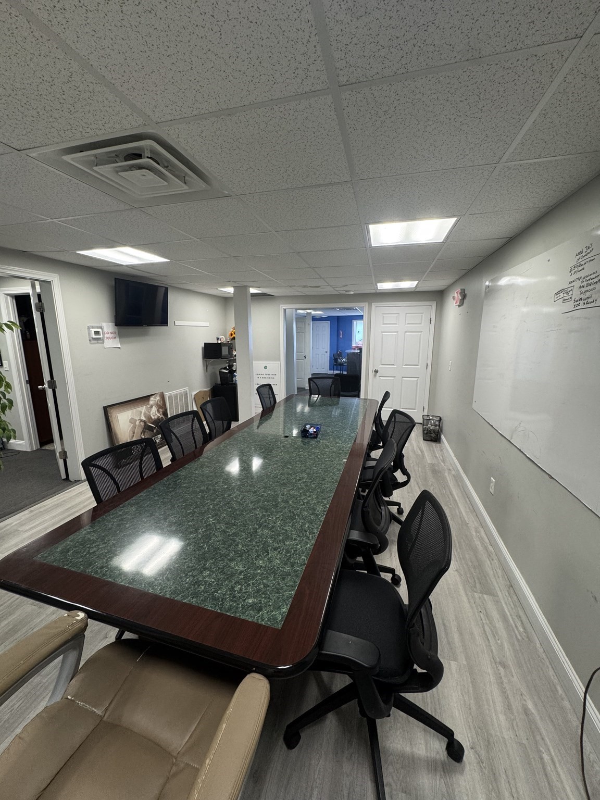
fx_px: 324
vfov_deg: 102.1
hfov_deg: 85.7
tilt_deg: -11.7
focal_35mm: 14
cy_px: 400
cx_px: 300
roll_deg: -0.6
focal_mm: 2.22
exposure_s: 1/99
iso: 160
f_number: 2.2
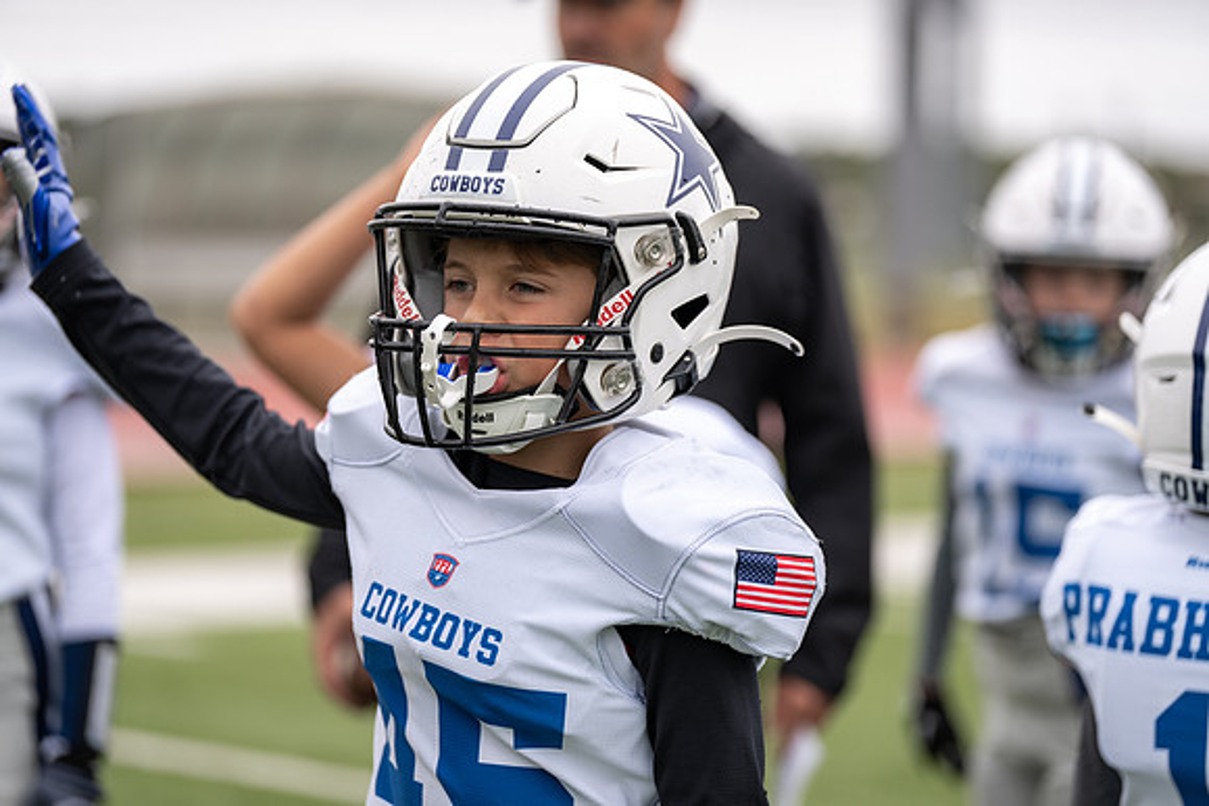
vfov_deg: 10.4
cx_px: 604
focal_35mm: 132
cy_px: 403
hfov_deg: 15.5
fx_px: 4434
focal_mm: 132
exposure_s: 1/400
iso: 100
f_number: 2.8
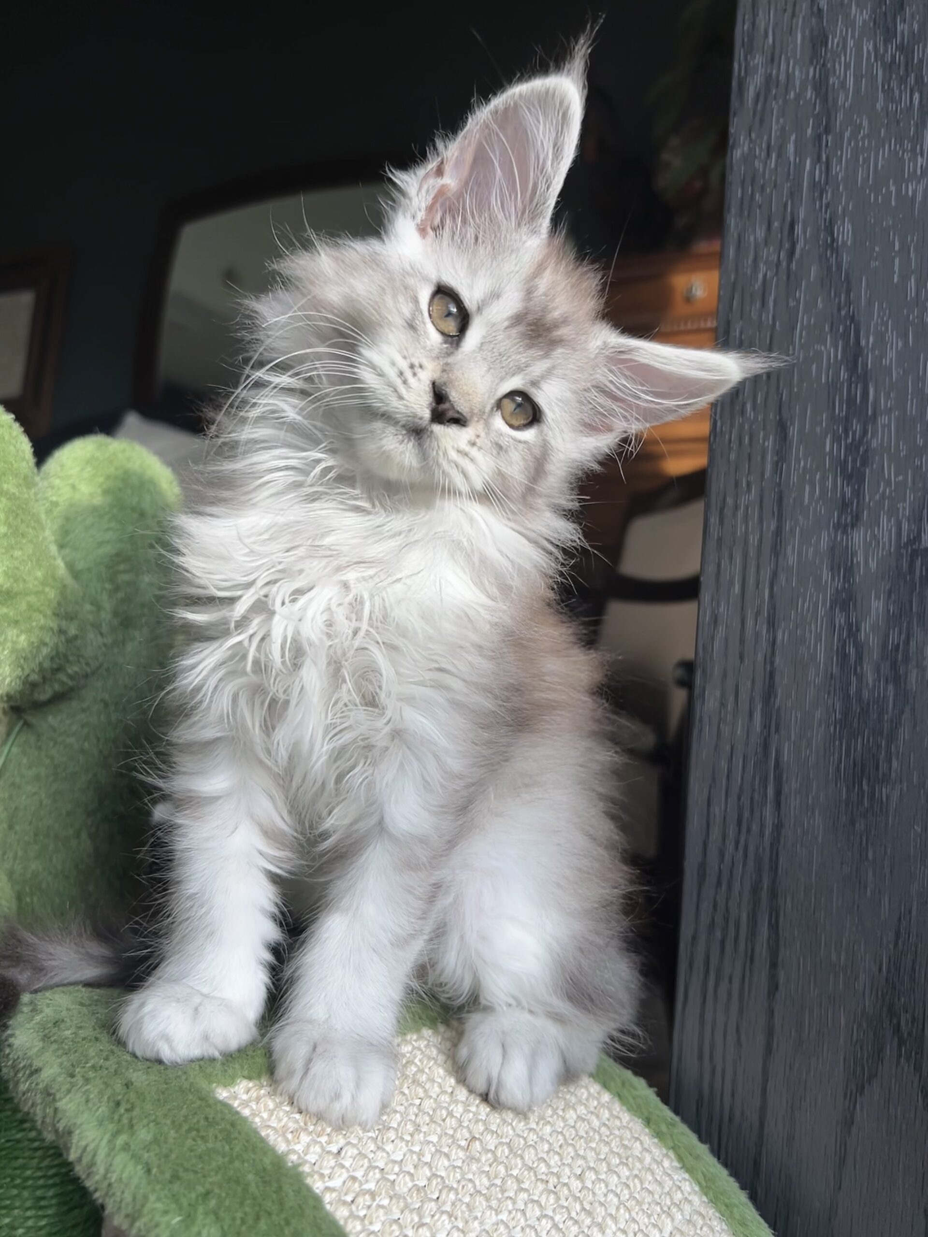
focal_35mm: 26
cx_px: 464
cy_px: 618
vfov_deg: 67.3
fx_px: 929
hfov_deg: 53.1
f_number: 1.5
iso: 32
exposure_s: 1/132
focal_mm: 5.7
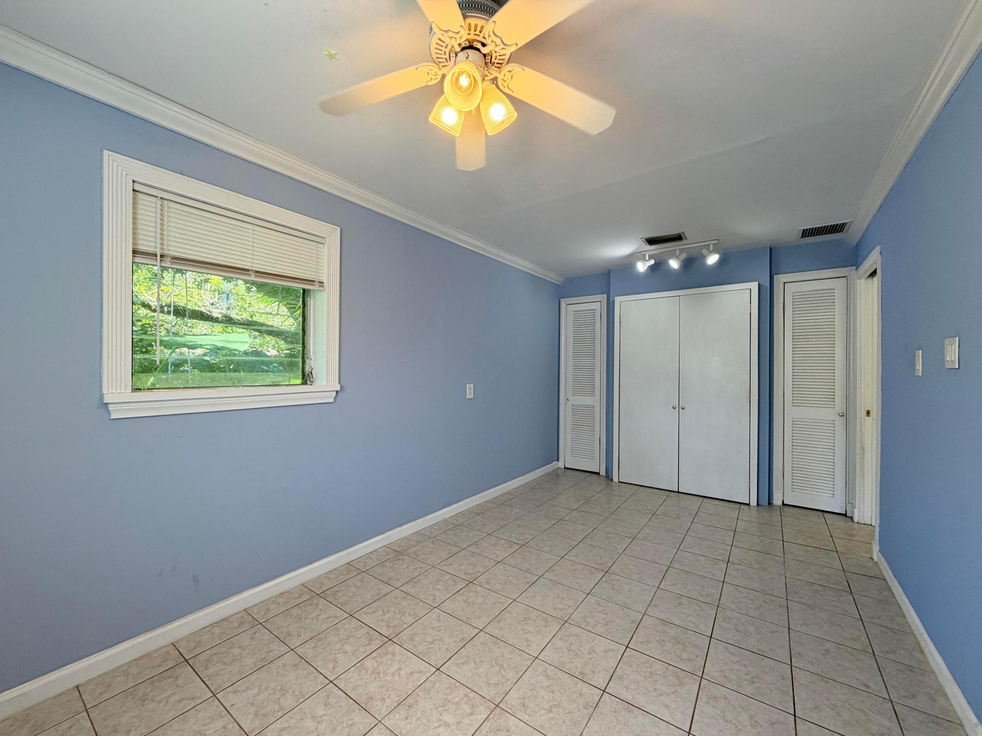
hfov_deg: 102.1
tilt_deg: +0.6
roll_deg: -0.1
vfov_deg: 85.7
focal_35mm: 14
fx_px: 397
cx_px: 491
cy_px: 368
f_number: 2.2
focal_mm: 2.22
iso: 125
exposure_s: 1/120
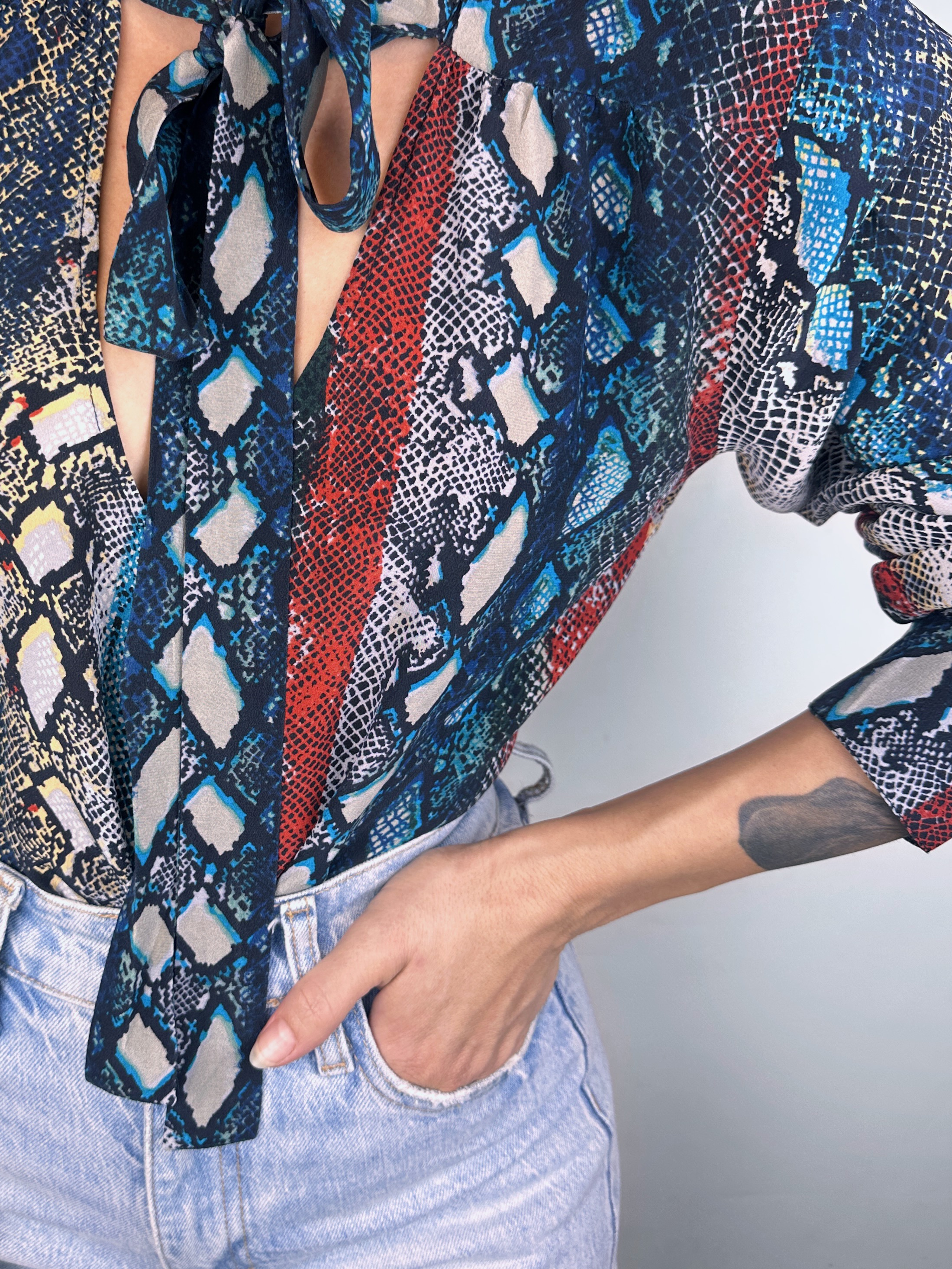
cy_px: 561
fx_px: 1210
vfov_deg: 55.2
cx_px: 302
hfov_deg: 42.3
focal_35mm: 33
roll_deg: -0.5
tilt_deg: -14.6
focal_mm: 6.86
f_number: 1.78
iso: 64
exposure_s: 1/100
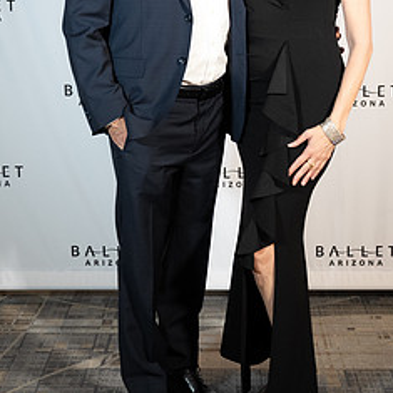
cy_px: 95
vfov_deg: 23.7
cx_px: 224
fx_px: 925
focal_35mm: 72
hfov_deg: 24.0
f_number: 2.8
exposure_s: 1/160
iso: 1600
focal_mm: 44.2
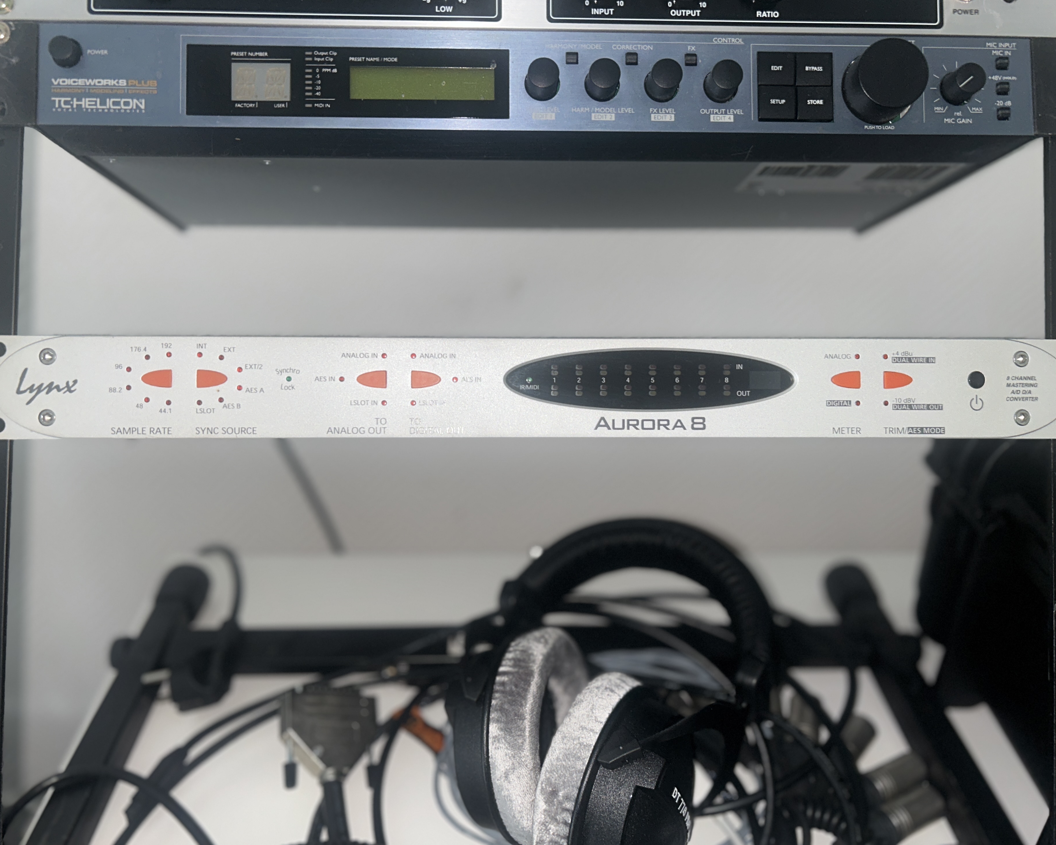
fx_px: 875
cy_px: 409
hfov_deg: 62.2
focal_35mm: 28
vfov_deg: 51.5
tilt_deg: -27.2
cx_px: 516
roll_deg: -0.5
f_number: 1.5
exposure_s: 1/4
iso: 32
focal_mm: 5.7
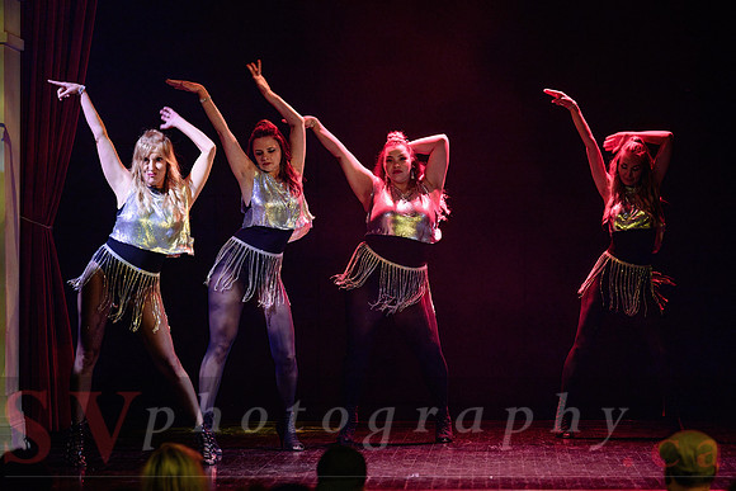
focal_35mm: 151
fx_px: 3081
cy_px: 264
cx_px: 368
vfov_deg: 9.1
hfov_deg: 13.6
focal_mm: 140
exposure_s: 1/200
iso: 1600
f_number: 2.8
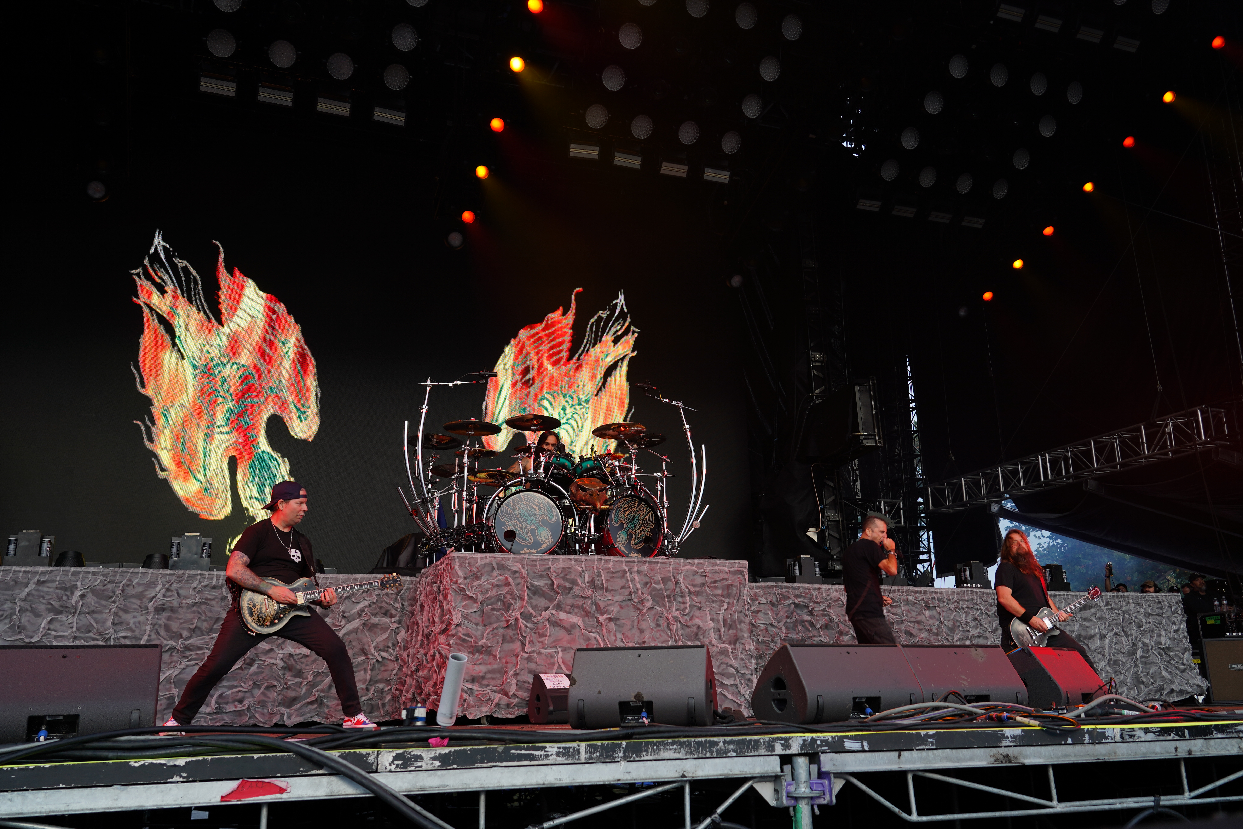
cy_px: 414
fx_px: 1036
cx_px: 622
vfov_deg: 43.6
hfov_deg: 61.9
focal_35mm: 30
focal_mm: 30
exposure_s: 1/60
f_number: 5.6
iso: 100
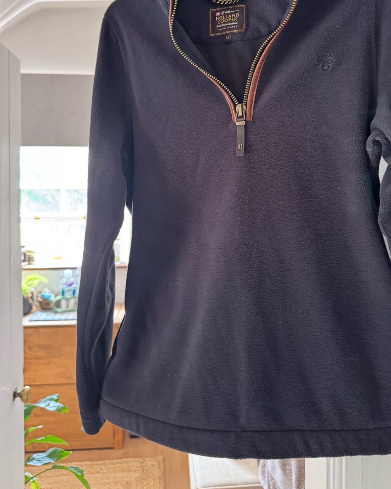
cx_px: 219
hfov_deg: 47.0
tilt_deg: +0.5
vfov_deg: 56.4
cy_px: 178
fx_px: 448
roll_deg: -0.6
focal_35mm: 31
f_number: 1.78
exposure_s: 1/60
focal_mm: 6.76
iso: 640
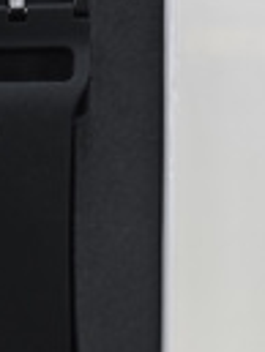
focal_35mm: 89
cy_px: 622
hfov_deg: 15.7
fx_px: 907
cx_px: -94
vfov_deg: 17.9
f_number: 1.7
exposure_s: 1/51
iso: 64
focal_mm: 6.3
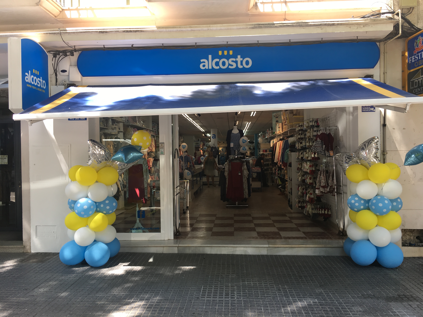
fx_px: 354
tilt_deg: -1.4
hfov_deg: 61.7
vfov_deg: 48.2
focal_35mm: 29
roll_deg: +0.6
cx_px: 212
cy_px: 158
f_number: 2.2
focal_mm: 4.15
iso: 25
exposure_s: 1/138
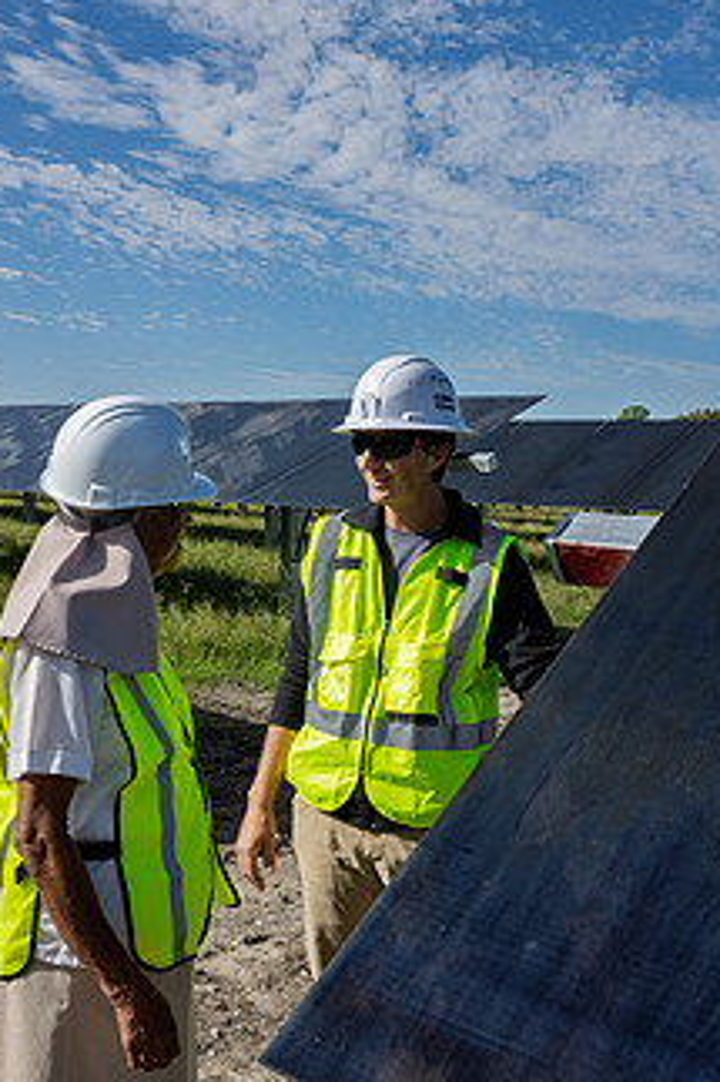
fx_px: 1171
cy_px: 576
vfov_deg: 49.5
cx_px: 372
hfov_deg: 34.2
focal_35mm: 39
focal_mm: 28
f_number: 14
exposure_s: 1/320
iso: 200
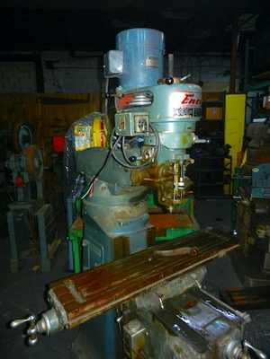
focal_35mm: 25
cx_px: 135
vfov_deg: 69.4
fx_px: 260
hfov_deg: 54.9
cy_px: 180
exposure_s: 1/30
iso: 200
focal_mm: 4.5
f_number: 3.5
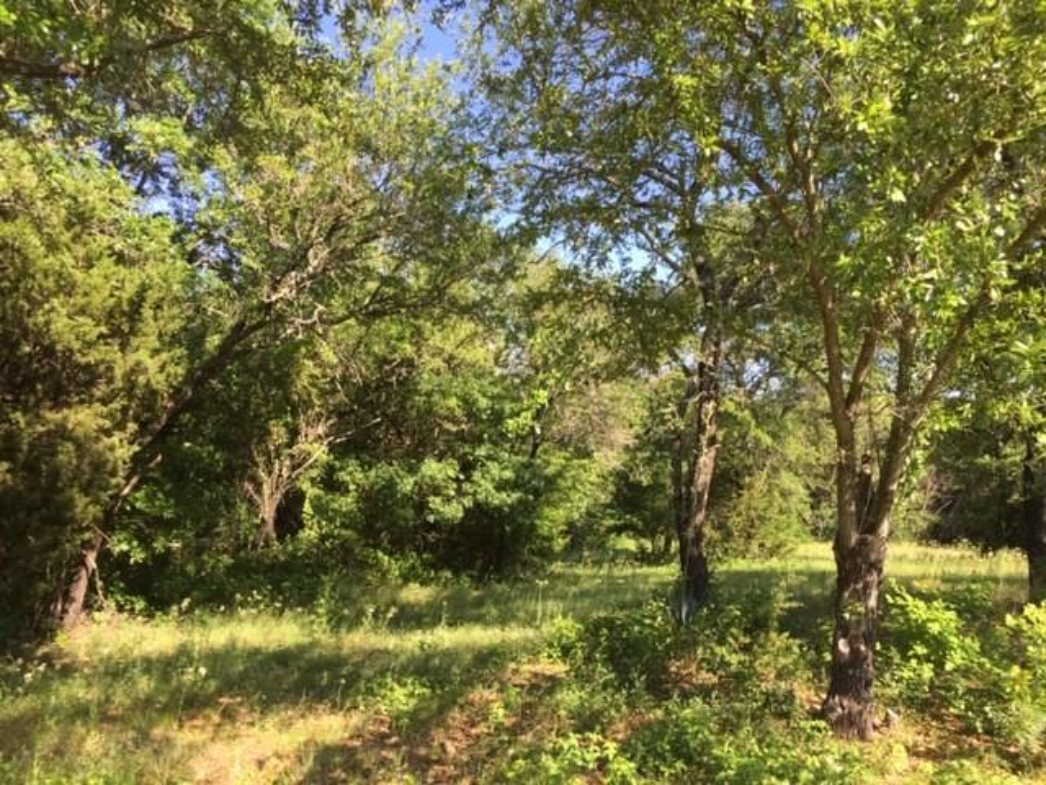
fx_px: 876
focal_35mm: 29
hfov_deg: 61.7
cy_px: 392
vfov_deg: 48.2
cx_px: 523
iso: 32
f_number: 2.2
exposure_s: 1/542
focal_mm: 4.15
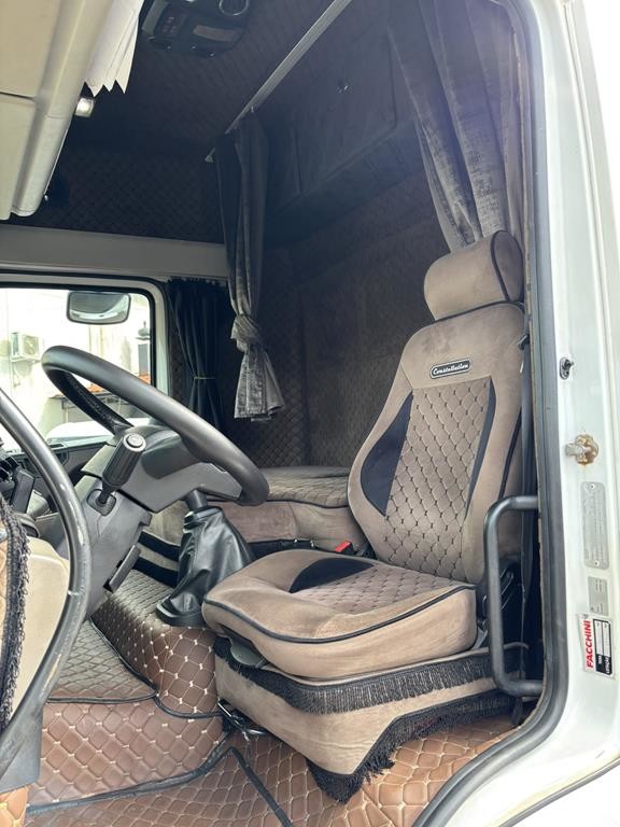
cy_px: 414
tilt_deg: +2.7
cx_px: 310
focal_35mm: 26
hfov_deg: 53.1
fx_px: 621
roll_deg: +2.2
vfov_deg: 67.3
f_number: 1.6
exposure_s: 1/121
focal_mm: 5.96
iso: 64
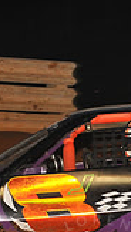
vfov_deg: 5.5
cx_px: 97
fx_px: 2408
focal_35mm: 391
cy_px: 169
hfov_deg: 3.1
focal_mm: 105
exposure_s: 1/320
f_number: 7.1
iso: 1000
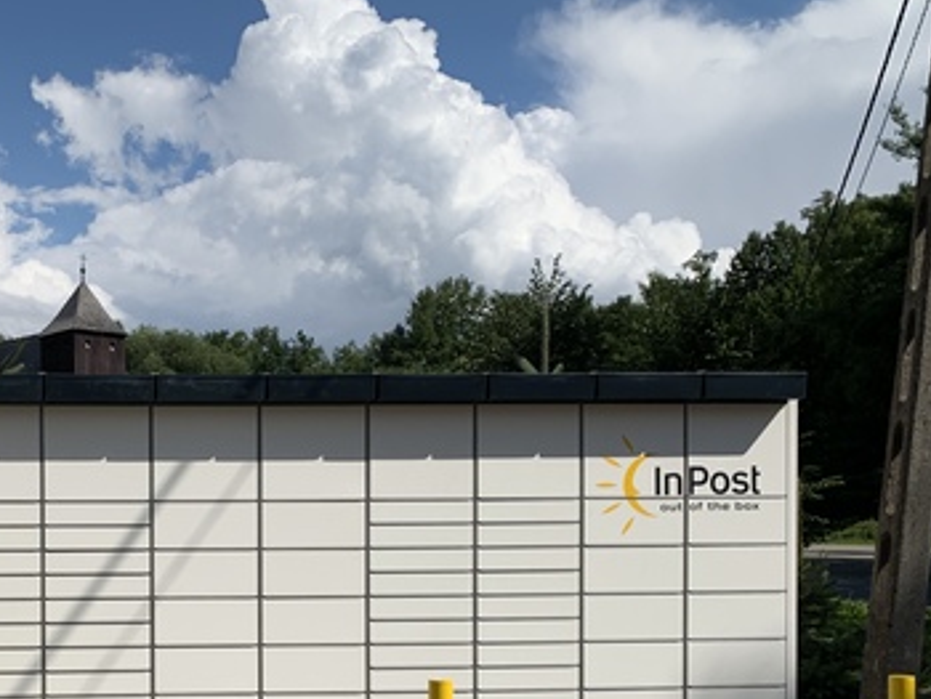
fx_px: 1400
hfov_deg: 35.0
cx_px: 122
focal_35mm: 52
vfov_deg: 27.4
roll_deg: +1.2
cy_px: 583
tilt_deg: -0.2
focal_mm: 4.25
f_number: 1.8
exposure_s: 1/4902
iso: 25
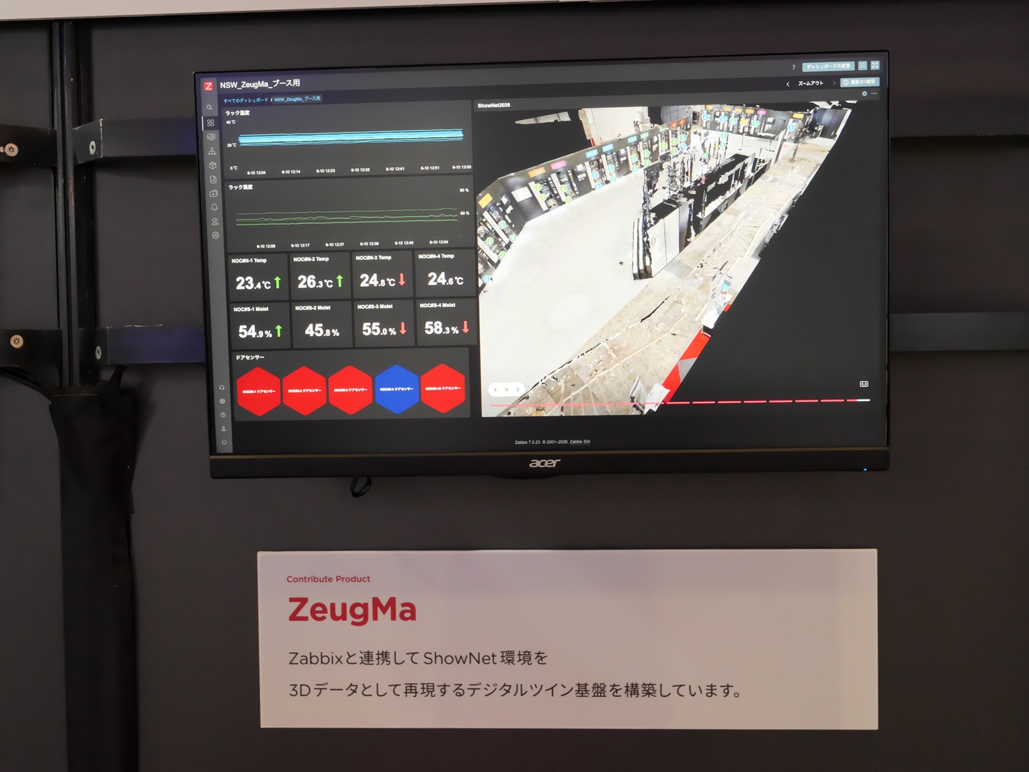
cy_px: 386
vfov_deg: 32.9
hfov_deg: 42.9
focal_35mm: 44
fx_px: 1308
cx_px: 514
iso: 2000
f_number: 6.3
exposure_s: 1/60
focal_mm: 22
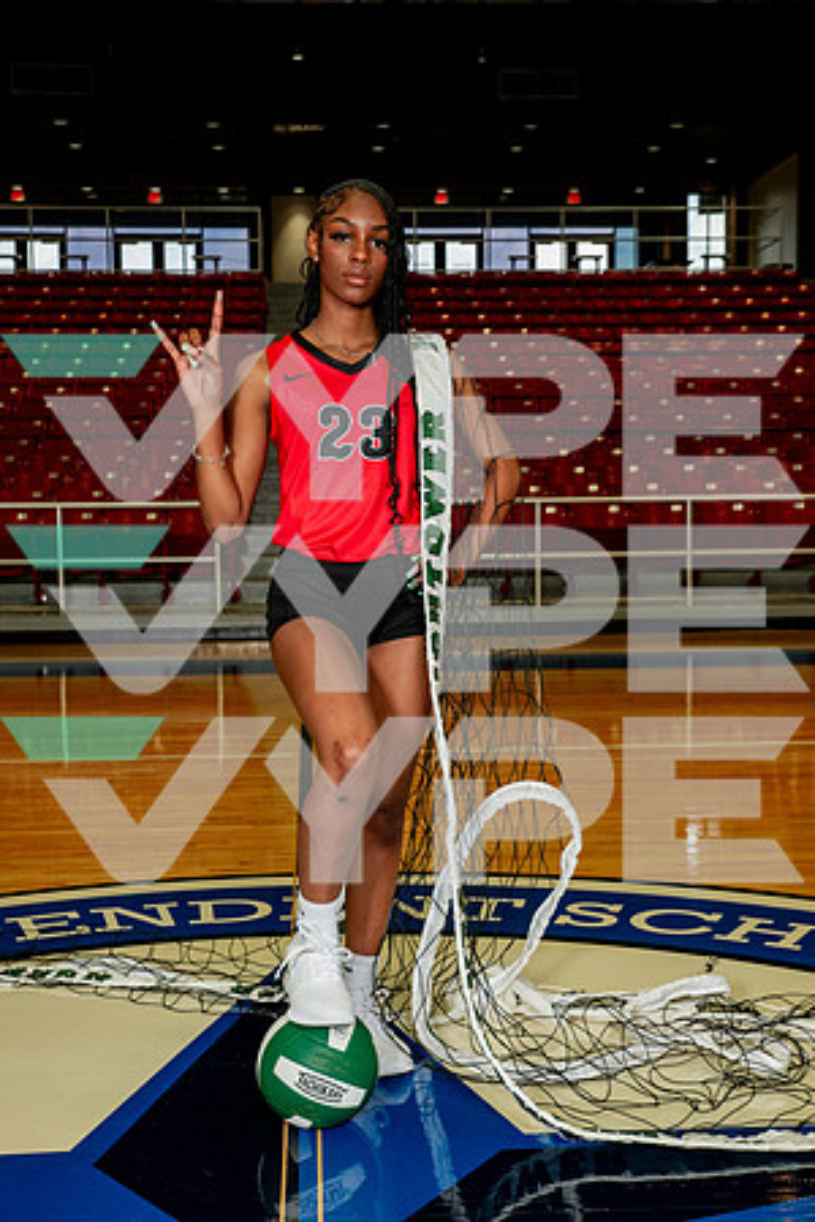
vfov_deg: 41.1
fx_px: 1630
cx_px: 408
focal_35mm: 48
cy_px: 611
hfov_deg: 28.1
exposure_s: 1/200
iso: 800
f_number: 7.1
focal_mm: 48
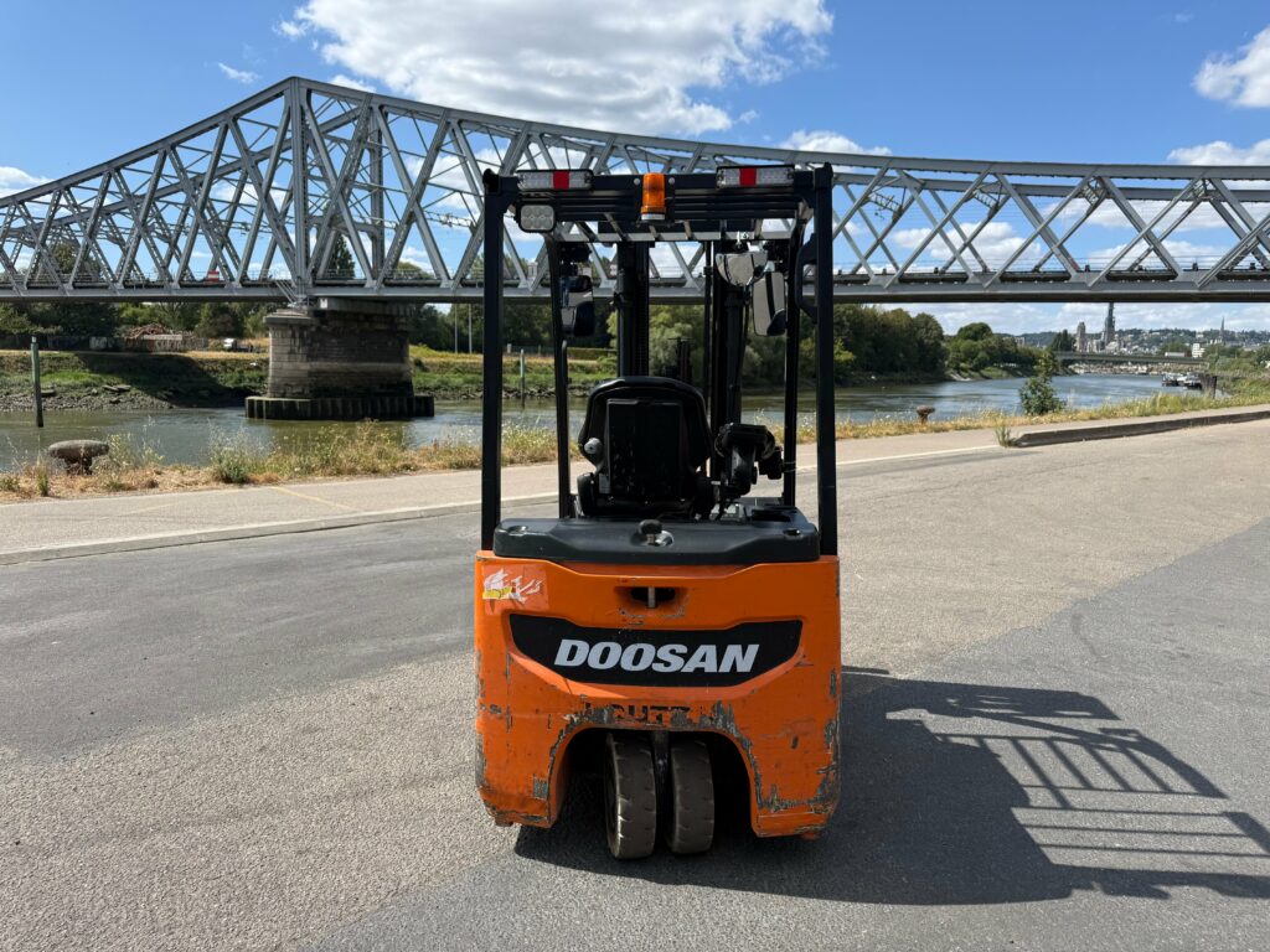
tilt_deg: -6.6
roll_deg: -1.1
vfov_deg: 56.8
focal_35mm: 24
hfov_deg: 71.6
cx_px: 635
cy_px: 476
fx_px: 881
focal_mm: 6.76
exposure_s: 1/3759
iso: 80
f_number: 1.78
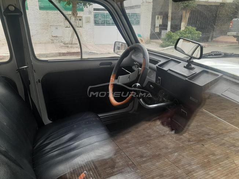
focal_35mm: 25
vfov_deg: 54.9
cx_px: 120
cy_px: 90
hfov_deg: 69.4
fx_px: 173
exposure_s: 1/60
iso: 50
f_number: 2
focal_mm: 4.6
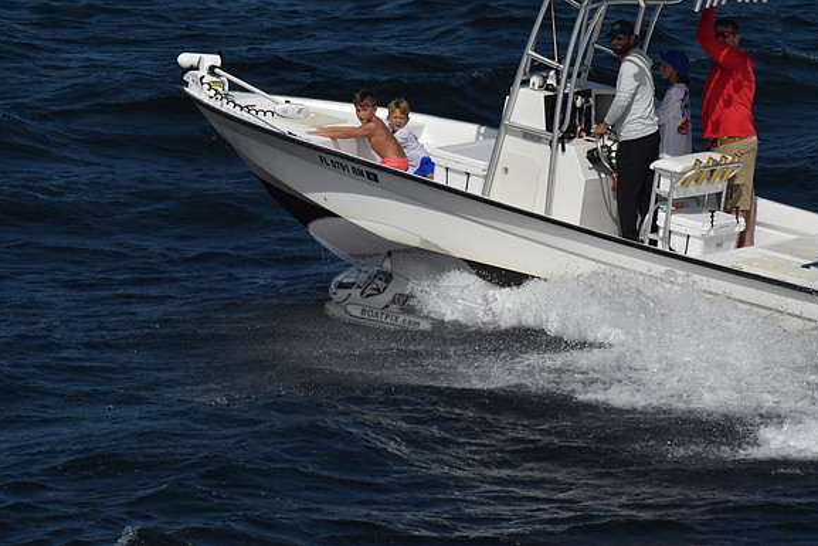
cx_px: 410
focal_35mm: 347
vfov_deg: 4.0
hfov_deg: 5.9
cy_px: 273
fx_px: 7886
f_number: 22
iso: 400
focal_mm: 230
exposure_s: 1/1000
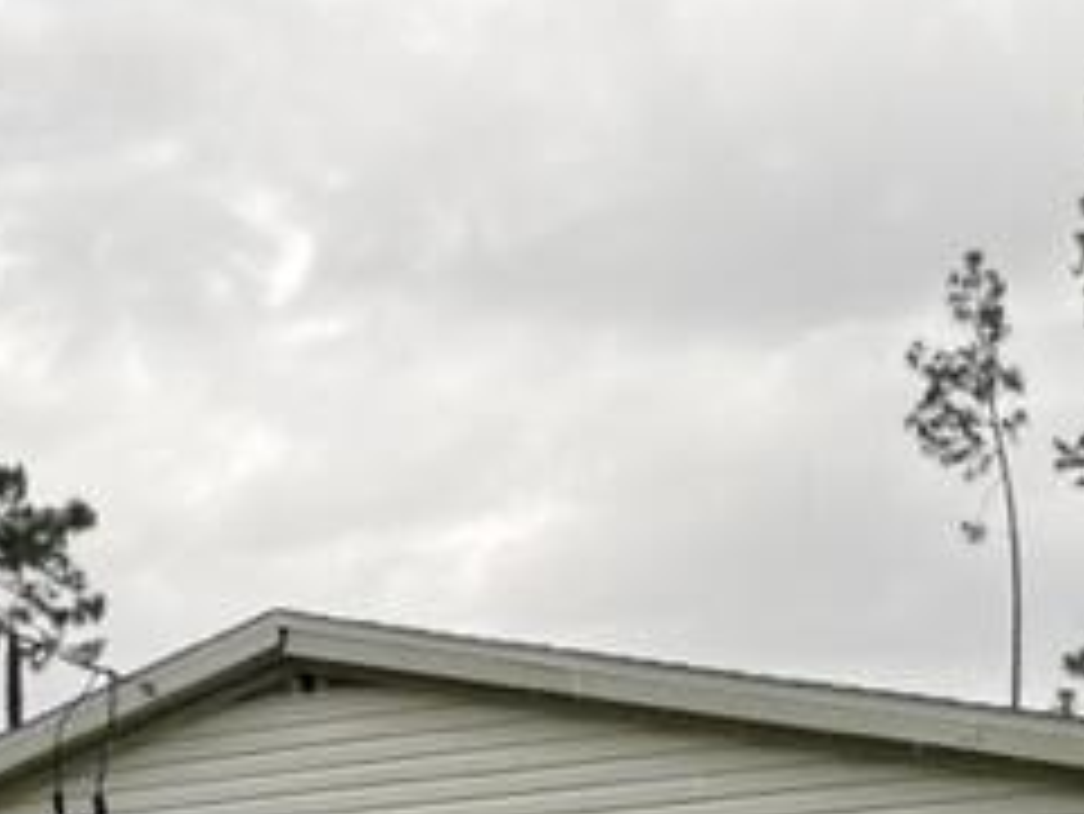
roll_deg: +0.8
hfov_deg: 27.9
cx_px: 760
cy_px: 1025
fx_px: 2162
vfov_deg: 19.8
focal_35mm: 69
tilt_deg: +4.7
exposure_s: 1/524
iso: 50
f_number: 1.6
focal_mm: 5.1
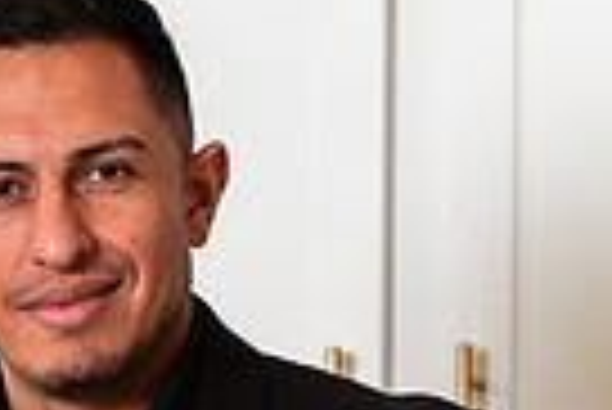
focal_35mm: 281
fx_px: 4782
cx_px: 72
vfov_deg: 4.8
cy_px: 784
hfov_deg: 7.3
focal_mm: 85
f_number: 3.2
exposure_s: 1/160
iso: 50
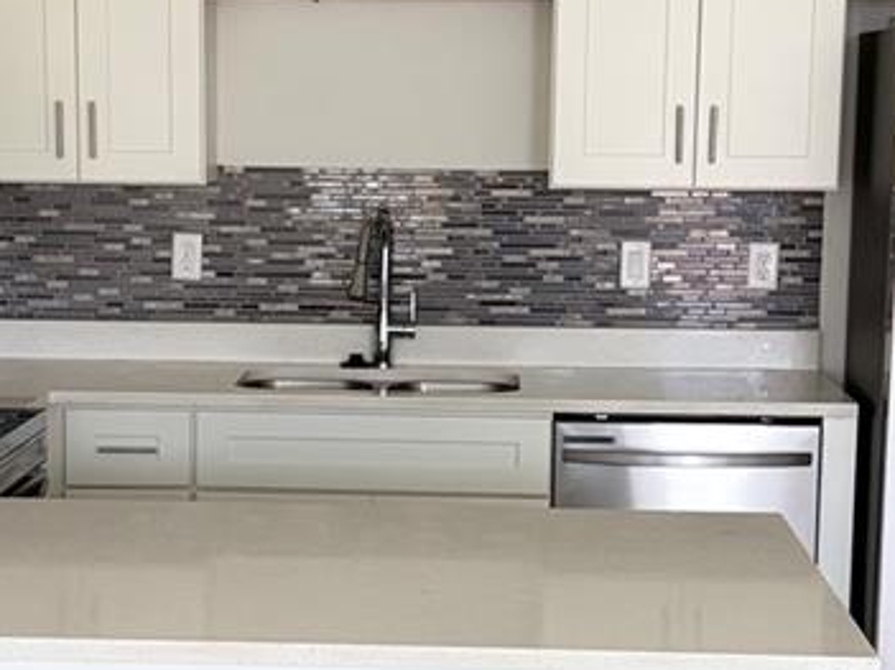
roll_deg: -0.2
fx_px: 2300
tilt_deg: -8.2
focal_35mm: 89
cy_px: 400
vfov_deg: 16.6
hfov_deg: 22.0
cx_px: 365
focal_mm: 5.96
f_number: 1.6
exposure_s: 1/60
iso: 400
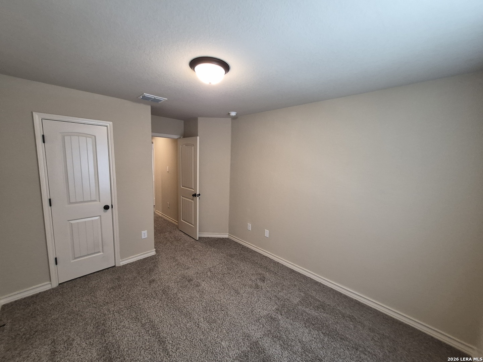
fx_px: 181
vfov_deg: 89.9
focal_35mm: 13
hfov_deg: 106.2
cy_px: 181
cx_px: 242
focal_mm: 1.74
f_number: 2.2
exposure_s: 1/60
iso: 200
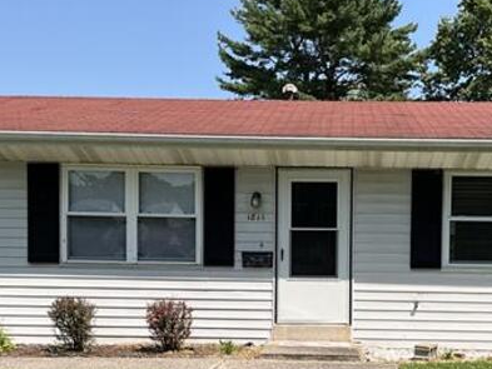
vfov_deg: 24.4
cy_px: 297
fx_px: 839
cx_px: 338
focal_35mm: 59
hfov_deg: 32.3
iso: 25
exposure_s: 1/1490
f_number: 1.8
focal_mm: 3
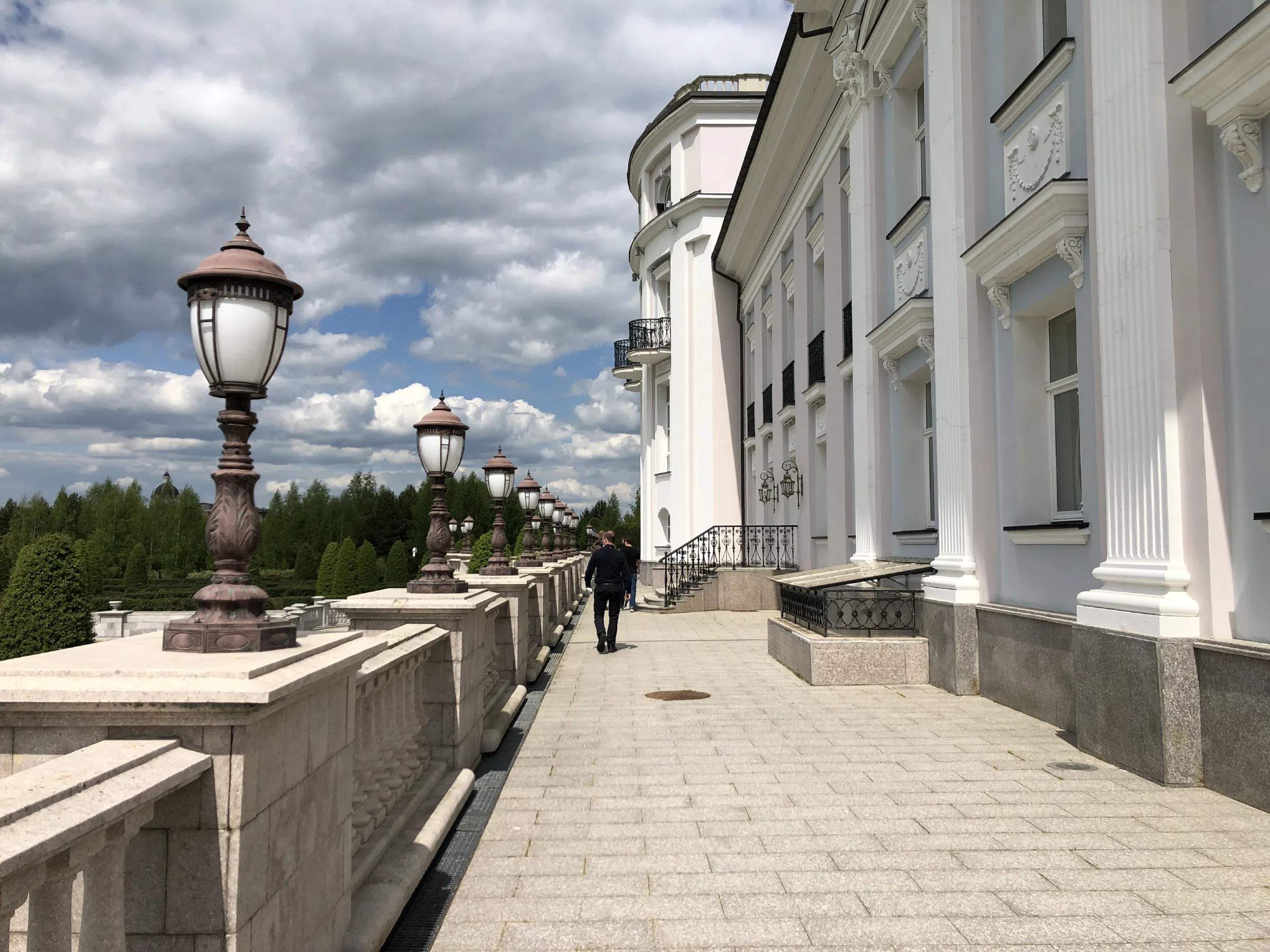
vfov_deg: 49.7
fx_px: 1027
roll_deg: -1.2
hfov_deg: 63.4
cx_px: 635
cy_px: 476
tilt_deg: +4.4
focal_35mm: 28
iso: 20
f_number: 1.8
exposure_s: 1/4425
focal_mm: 4
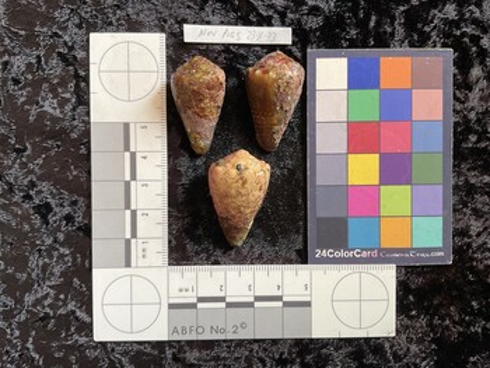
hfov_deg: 61.6
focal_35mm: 29
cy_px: 184
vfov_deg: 48.3
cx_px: 245
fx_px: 411
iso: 64
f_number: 1.8
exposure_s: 1/60
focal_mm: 3
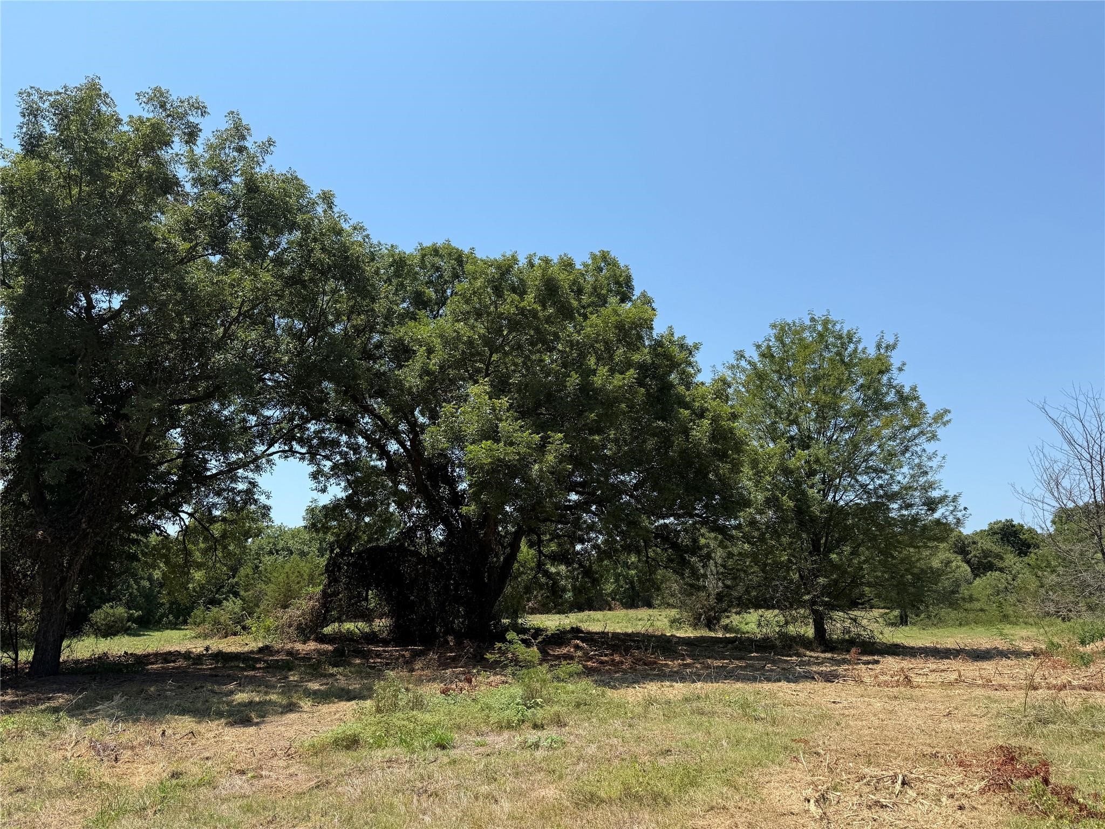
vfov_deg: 56.8
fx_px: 766
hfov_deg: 71.6
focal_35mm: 24
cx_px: 552
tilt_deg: +15.2
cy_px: 414
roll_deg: +0.2
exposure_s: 1/3584
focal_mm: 6.76
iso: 80
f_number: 1.78
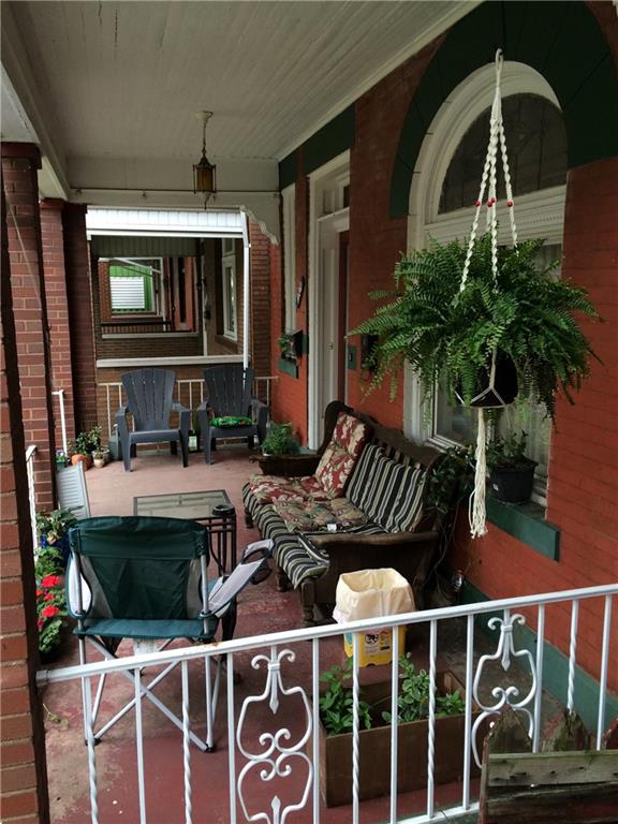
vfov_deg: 61.7
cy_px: 412
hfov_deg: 48.2
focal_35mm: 29
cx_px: 309
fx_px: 690
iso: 64
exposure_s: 1/120
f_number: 2.2
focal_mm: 4.15
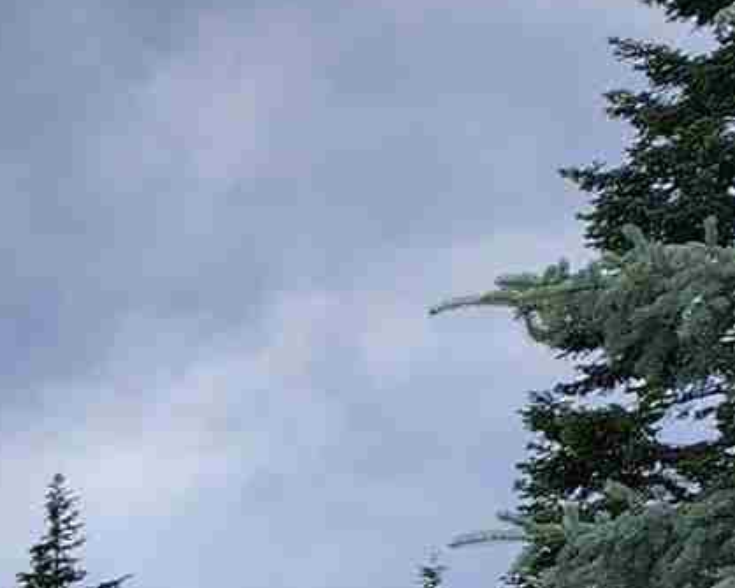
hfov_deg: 8.9
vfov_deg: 8.2
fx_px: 3588
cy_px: 1671
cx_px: -1658
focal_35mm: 165
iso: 25
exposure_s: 1/1117
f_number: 1.8
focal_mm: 5.54
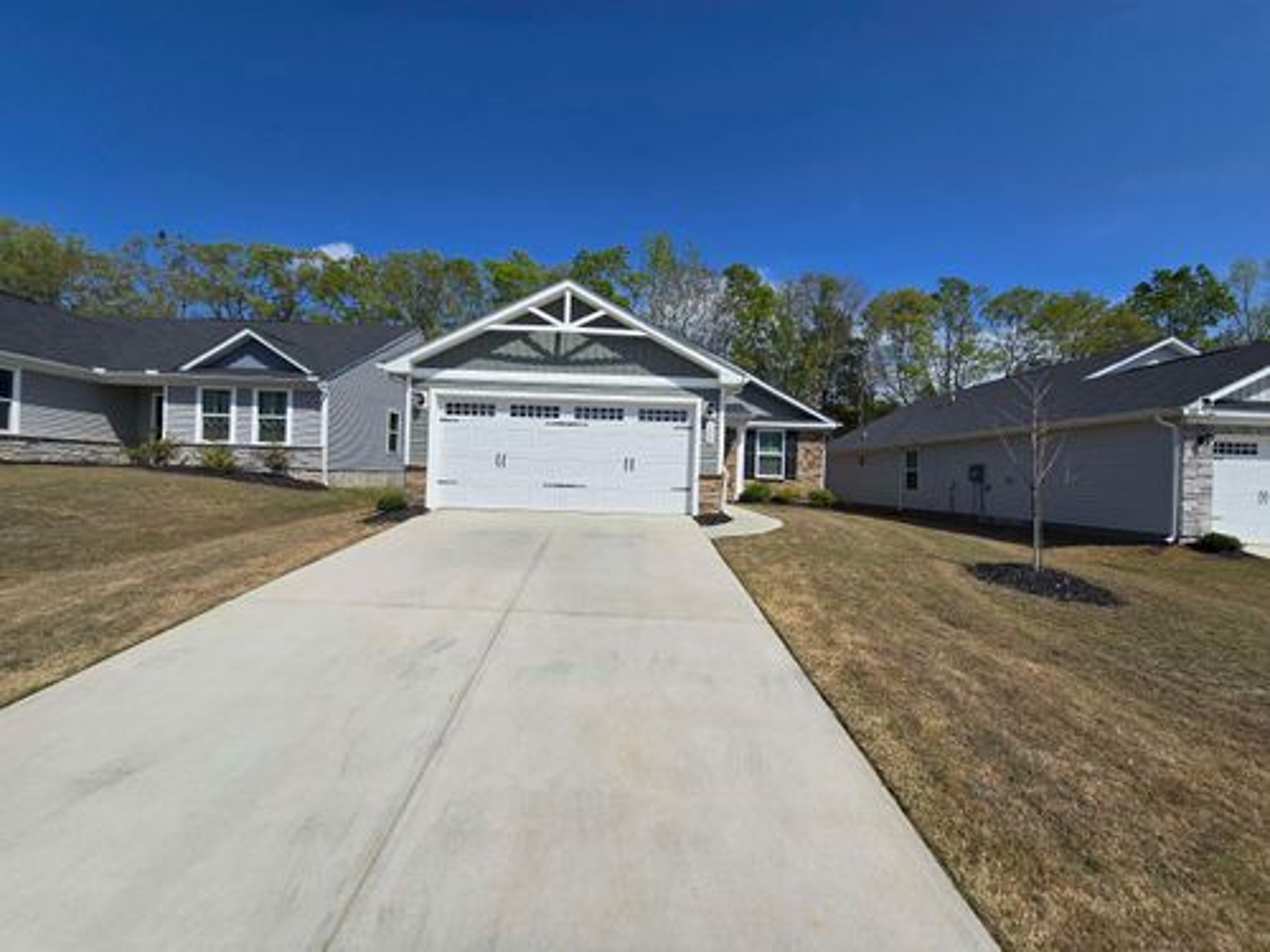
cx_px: 635
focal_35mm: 13
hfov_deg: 106.2
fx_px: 477
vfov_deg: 89.9
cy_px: 476
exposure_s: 1/4268
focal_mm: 2.2
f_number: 2.2
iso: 50
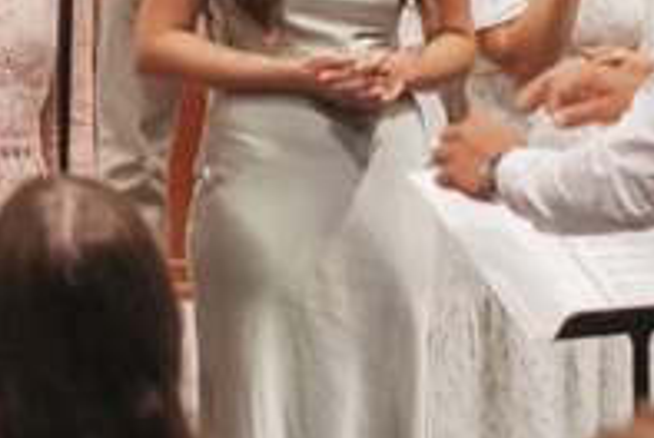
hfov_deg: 5.7
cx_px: -335
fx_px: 6459
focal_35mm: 355
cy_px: -287
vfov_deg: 3.9
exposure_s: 1/80
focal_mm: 50
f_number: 2.8
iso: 800
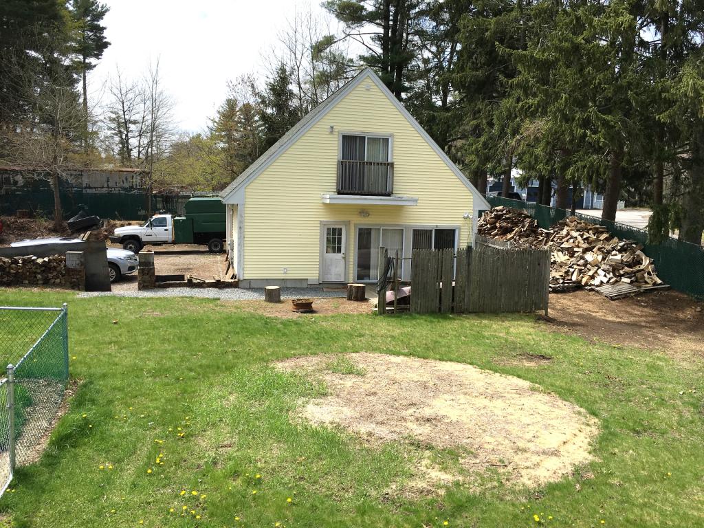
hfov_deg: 61.7
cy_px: 264
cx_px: 352
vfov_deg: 48.2
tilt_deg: -5.2
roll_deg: -1.2
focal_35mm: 29
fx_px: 590
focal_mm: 4.15
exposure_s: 1/1282
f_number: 2.2
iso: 25
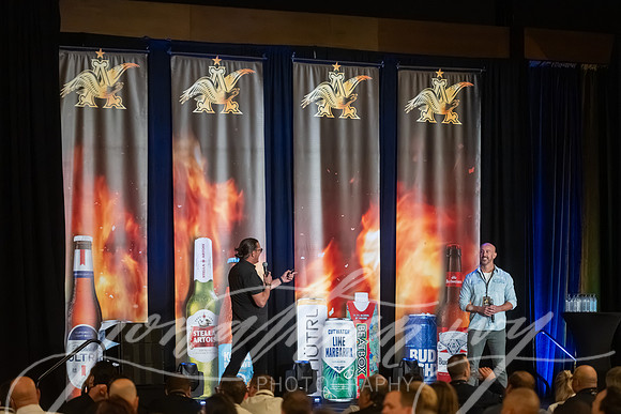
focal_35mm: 139
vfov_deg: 9.9
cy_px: 207
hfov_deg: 14.7
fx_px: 2402
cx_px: 310
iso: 8000
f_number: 2.8
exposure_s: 1/400
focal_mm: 135
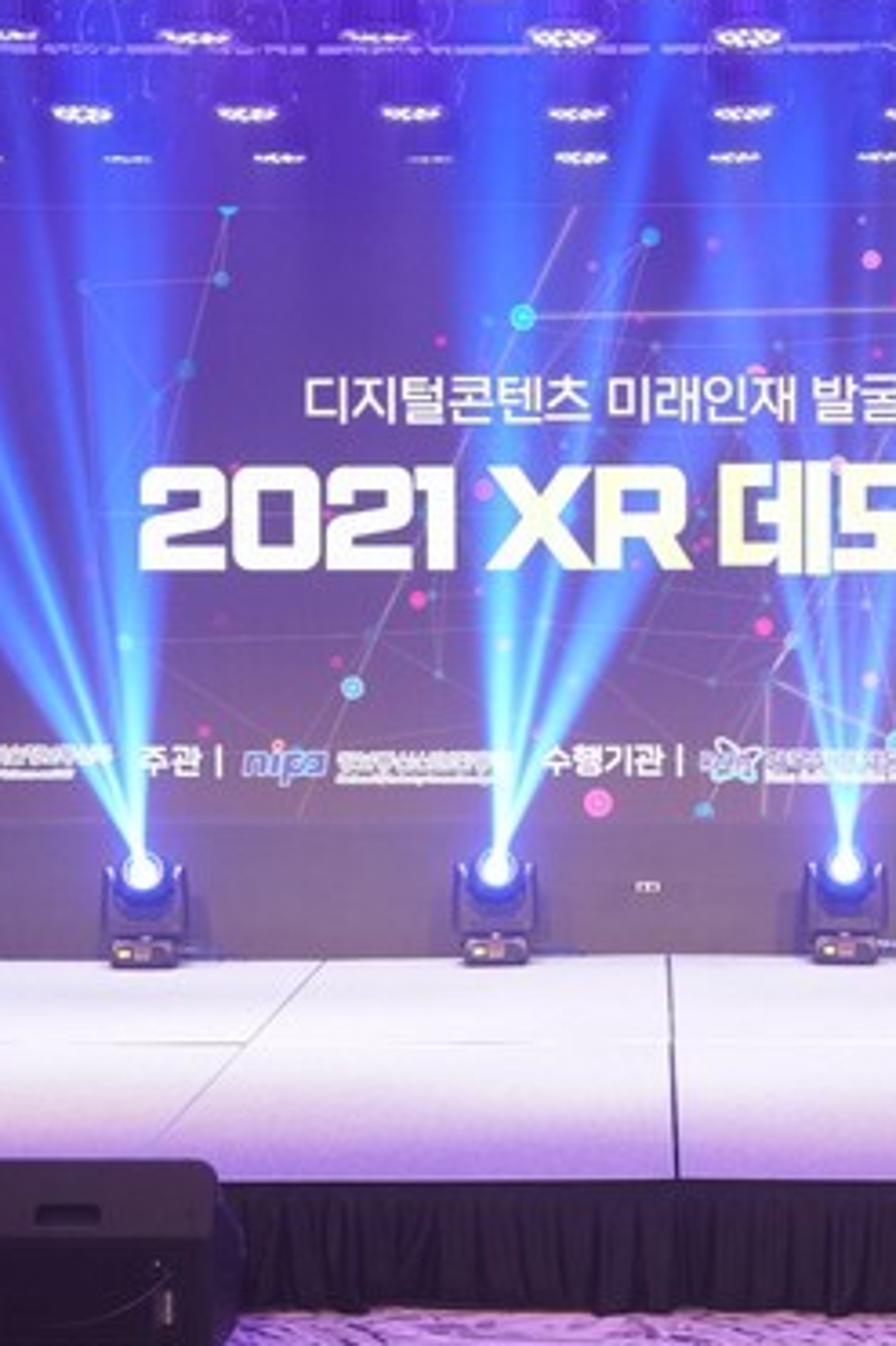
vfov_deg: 29.7
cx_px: 635
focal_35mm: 68
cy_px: 678
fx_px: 2541
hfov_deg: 19.9
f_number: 6.3
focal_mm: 42
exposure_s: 1/200
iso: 4000
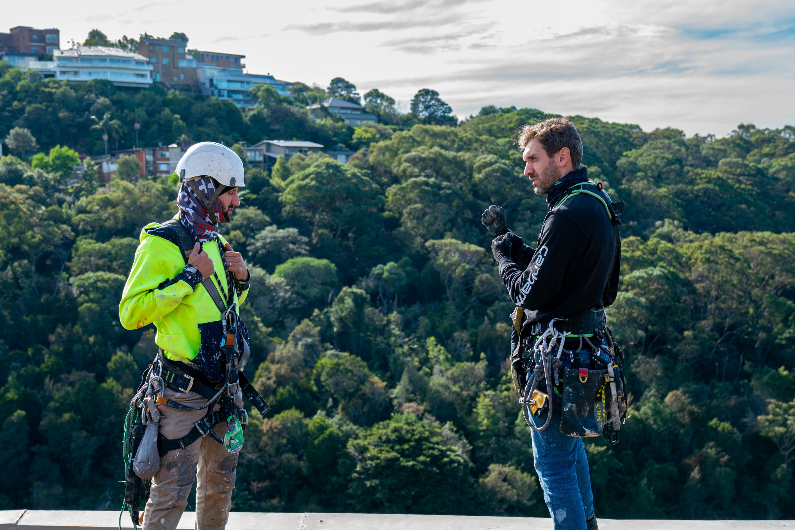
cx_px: 346
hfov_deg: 38.1
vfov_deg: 25.9
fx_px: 1148
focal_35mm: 52
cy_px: 322
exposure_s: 1/125
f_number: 4.5
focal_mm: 38
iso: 100
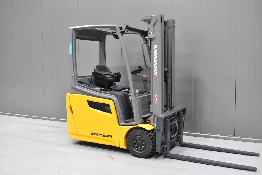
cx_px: 131
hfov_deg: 53.1
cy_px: 88
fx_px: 262
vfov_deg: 36.9
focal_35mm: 36
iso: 1600
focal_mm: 24
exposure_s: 1/40
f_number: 5
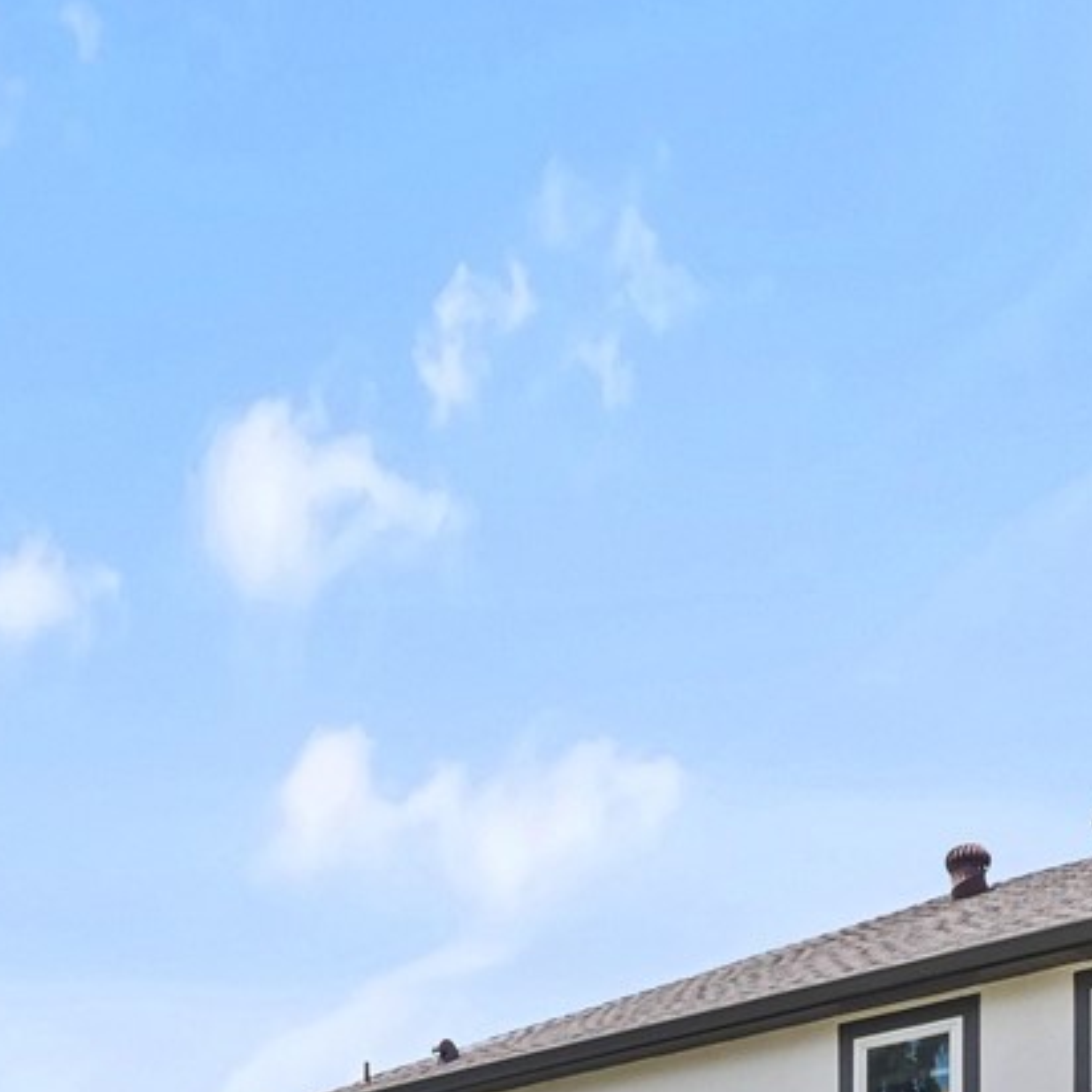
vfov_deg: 27.5
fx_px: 1713
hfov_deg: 35.2
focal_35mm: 48
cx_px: 684
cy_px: 1527
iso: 200
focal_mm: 7
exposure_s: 1/400
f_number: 7.1
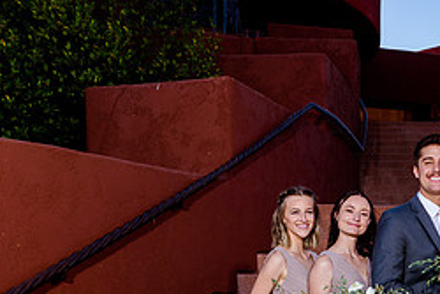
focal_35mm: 66
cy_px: 319
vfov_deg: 19.8
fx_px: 807
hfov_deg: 28.9
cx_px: 420
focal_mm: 24
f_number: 8
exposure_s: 1/160
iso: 200
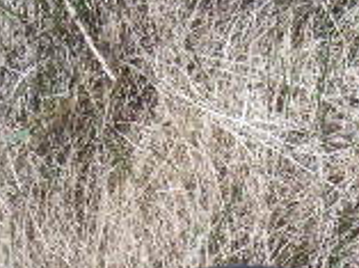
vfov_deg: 10.0
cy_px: 410
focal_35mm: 143
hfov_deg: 13.7
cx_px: 320
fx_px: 1480
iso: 50
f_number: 7.1
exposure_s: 1/180
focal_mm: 5.8
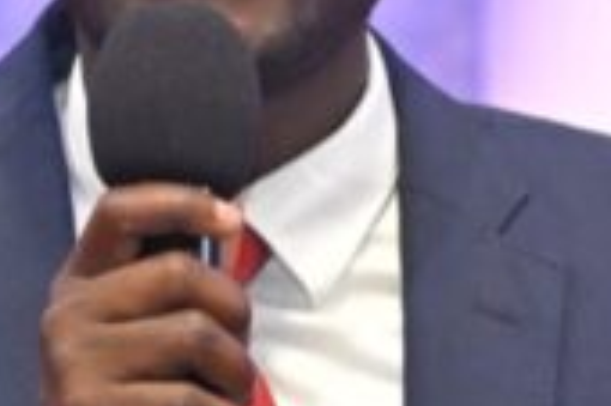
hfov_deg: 2.9
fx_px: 12259
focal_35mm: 723
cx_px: 212
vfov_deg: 1.9
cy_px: 239
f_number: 5.6
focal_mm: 120
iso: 4000
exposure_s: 1/160
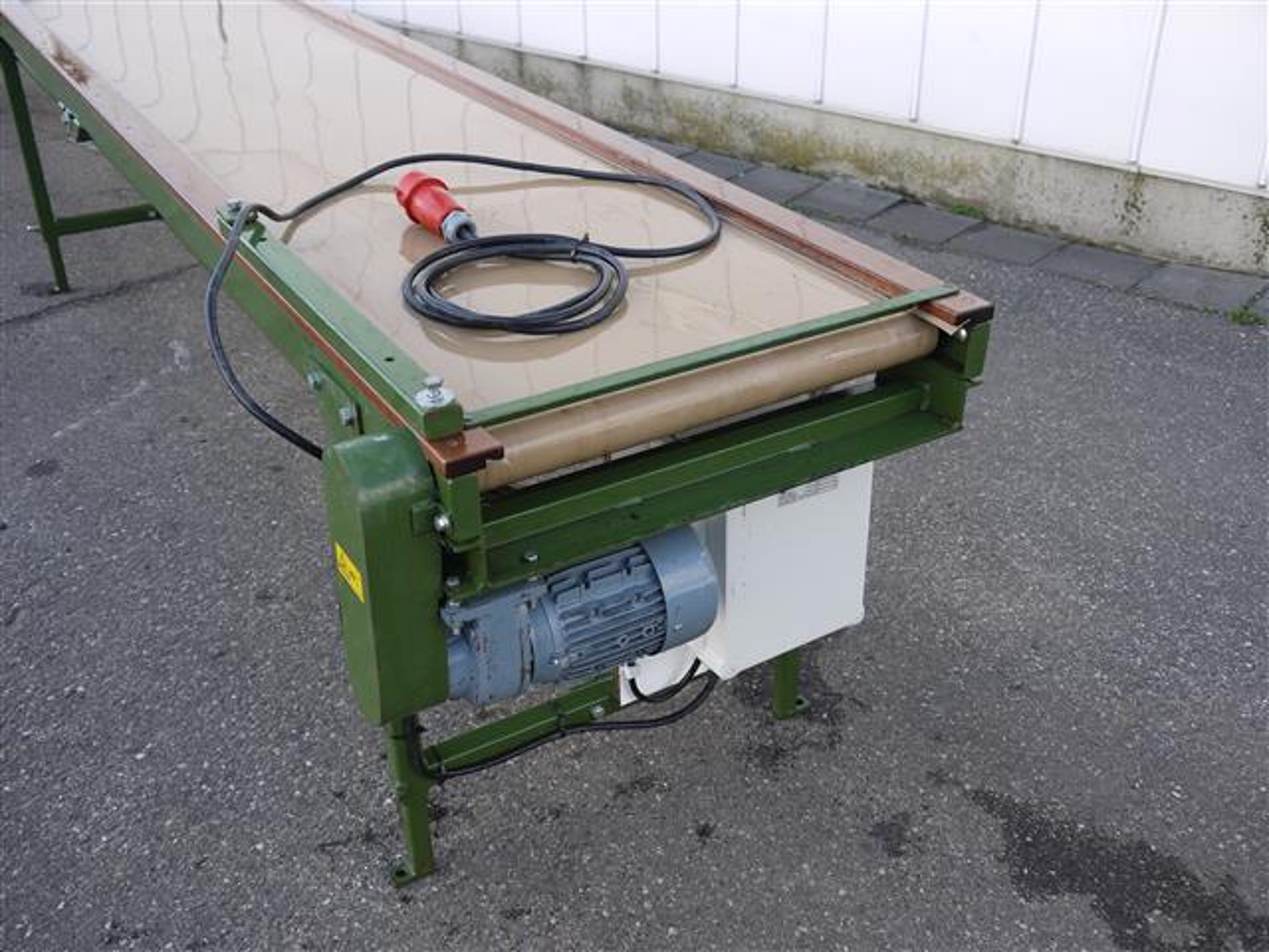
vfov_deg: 39.7
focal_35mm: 36
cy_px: 476
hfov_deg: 51.4
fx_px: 1320
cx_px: 634
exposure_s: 1/100
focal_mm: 18
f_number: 4.5
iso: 100
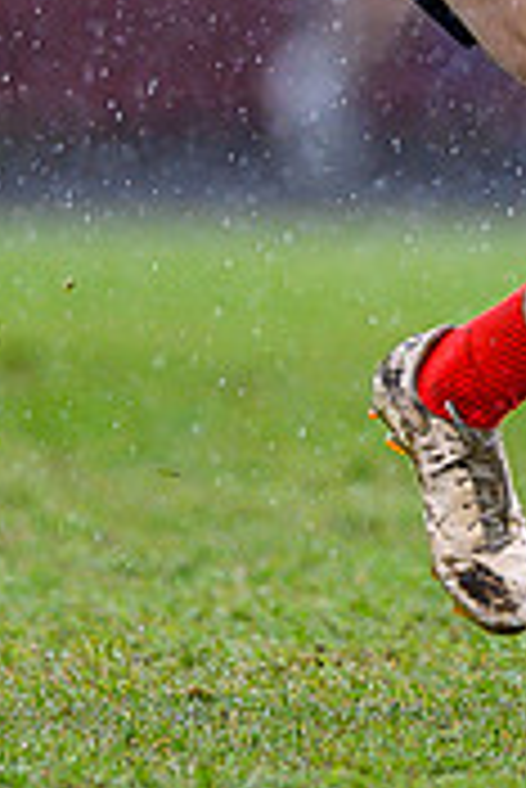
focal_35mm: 2650
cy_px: -44
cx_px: 511
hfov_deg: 0.5
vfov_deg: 0.8
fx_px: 57960
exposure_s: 1/1250
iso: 900
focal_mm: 500
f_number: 4
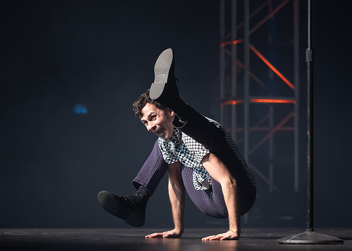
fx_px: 1658
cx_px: 184
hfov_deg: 12.1
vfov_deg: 8.7
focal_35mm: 166
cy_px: 129
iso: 800
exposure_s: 1/400
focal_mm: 145
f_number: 2.8
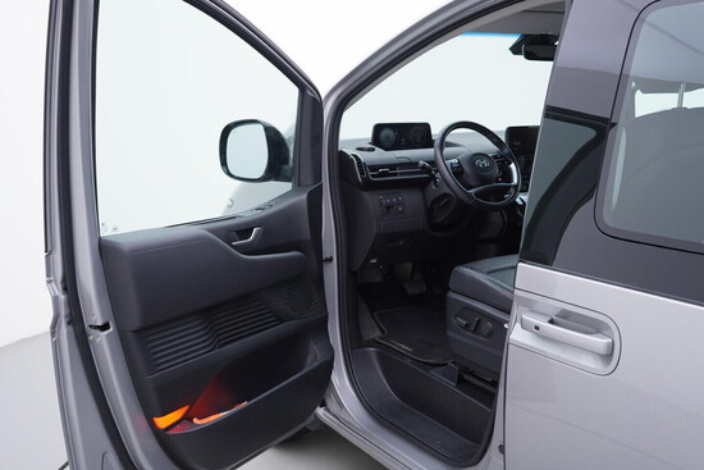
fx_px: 704
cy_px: 235
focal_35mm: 36
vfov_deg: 36.9
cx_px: 352
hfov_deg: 53.1
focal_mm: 24
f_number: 3.2
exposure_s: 1/50
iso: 125
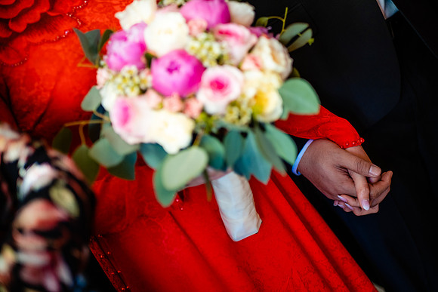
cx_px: 219
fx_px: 1022
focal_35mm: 84
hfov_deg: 24.2
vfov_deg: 16.3
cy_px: 146
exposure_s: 1/160
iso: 250
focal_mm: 56
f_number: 1.2
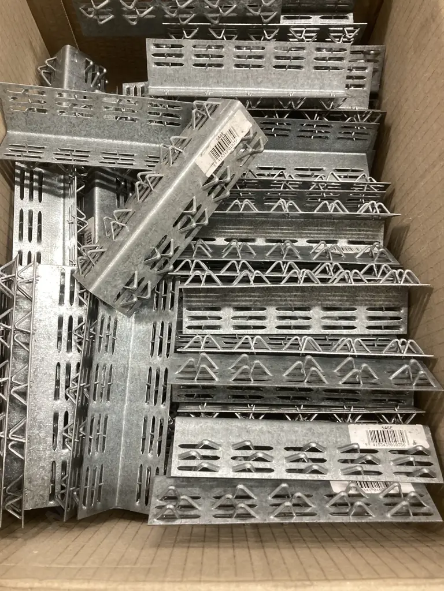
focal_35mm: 28
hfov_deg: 49.7
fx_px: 479
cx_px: 222
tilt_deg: -75.3
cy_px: 296
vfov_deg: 63.4
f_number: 1.8
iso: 125
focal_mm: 3.99
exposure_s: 1/50
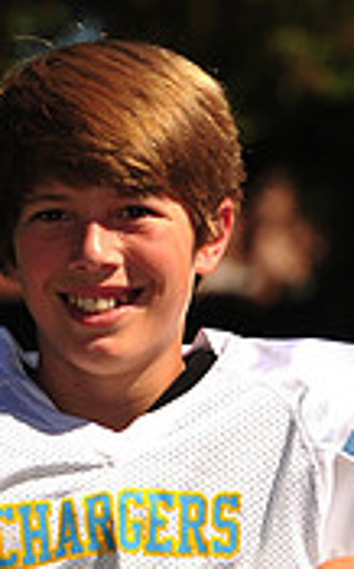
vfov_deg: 4.8
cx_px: 172
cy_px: 813
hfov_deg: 3.0
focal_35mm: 439
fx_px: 6793
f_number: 5
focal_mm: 130
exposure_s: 1/1000
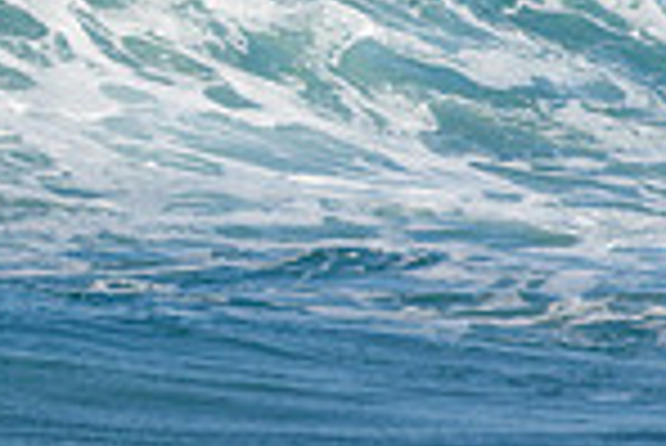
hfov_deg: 0.9
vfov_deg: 0.6
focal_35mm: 2404
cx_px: -715
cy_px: 63
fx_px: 44517
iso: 220
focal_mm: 500
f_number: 5.6
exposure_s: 1/2000
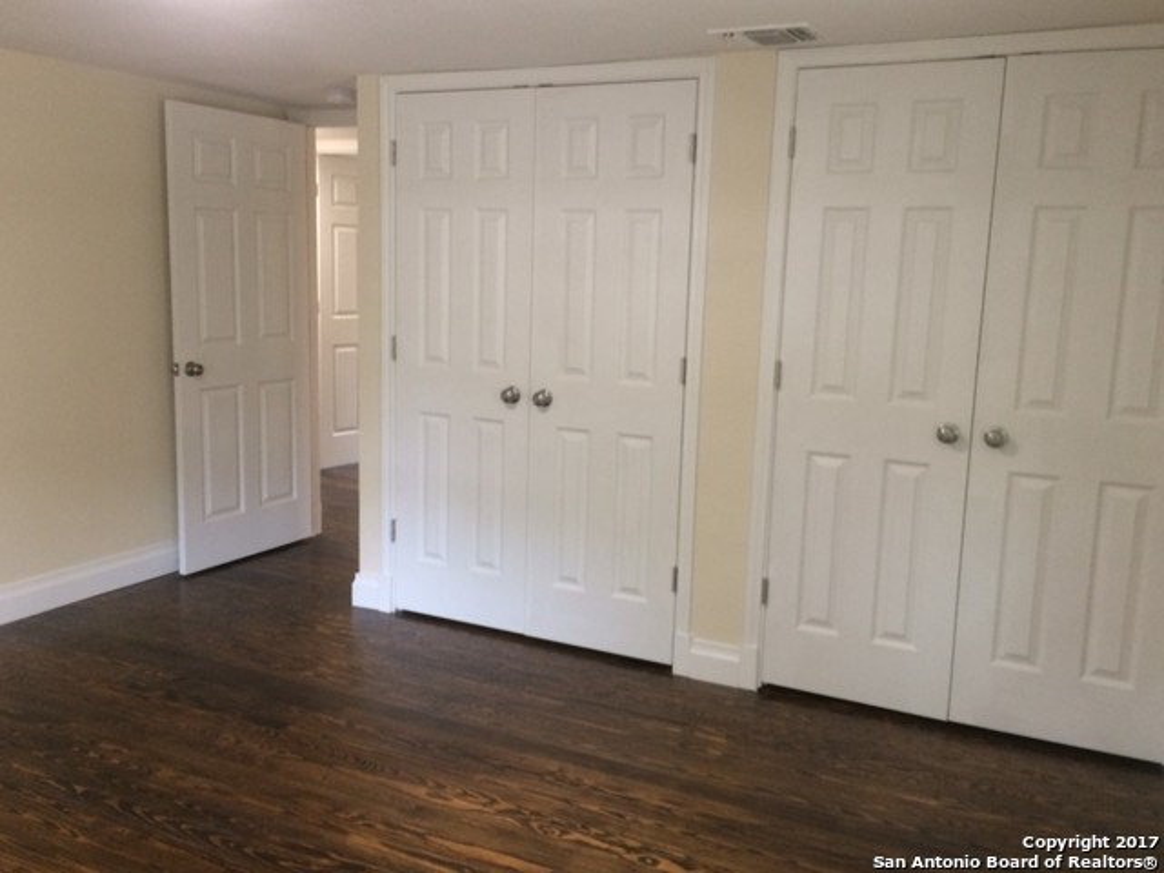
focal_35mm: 29
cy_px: 436
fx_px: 975
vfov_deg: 48.2
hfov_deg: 61.7
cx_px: 582
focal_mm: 4.15
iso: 160
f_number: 2.2
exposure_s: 1/30
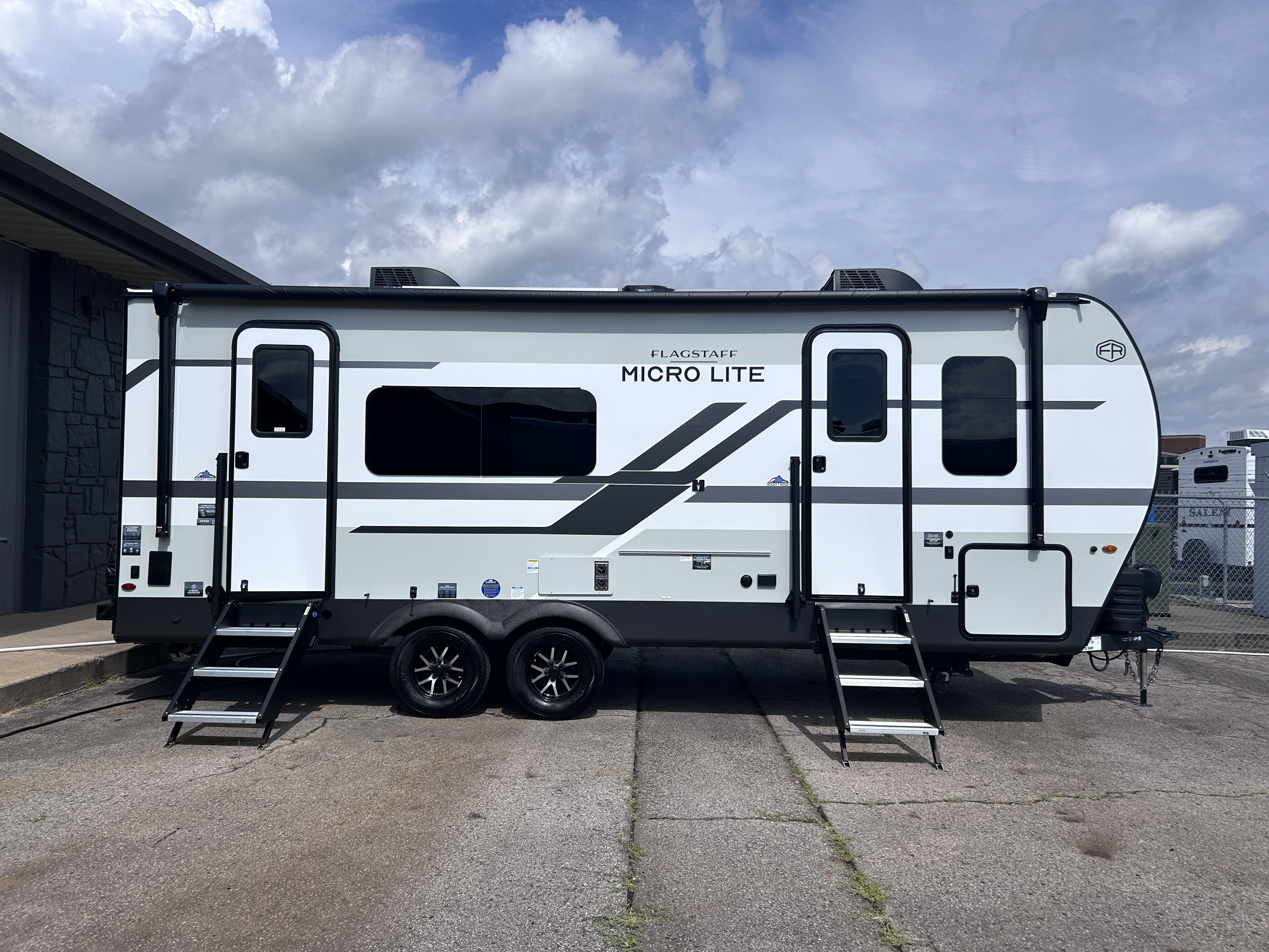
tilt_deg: +2.5
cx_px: 634
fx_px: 953
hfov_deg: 67.3
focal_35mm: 26
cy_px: 476
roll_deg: -0.3
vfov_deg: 53.1
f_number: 1.5
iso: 50
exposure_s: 1/9434
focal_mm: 5.7
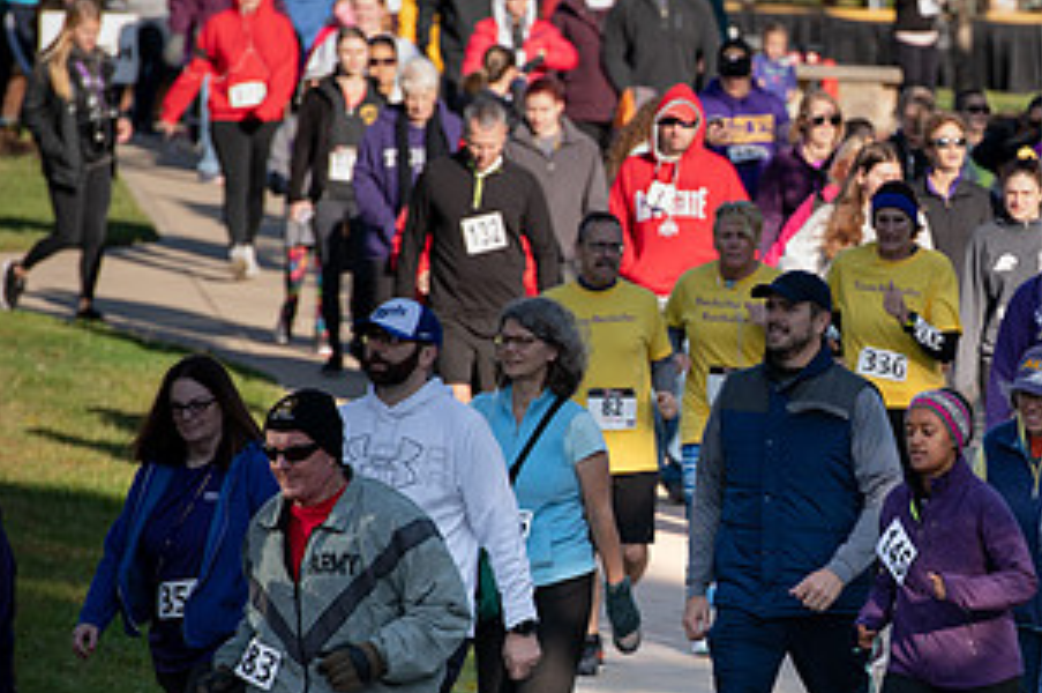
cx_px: 938
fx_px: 11160
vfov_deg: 3.6
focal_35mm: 386
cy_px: 442
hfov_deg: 5.3
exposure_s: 1/500
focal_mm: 200
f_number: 5
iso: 200
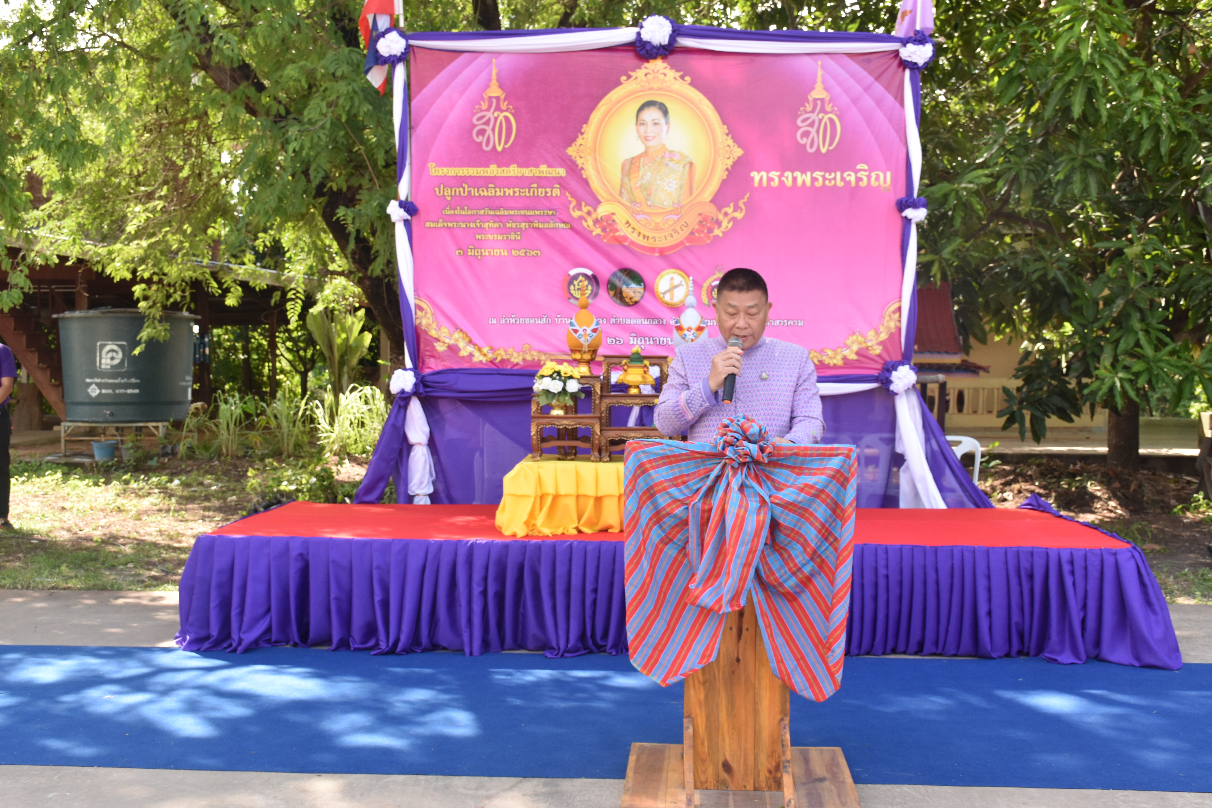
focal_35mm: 40
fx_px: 1363
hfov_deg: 47.9
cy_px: 404
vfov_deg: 33.0
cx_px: 606
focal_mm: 27
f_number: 7.1
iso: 400
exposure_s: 1/200
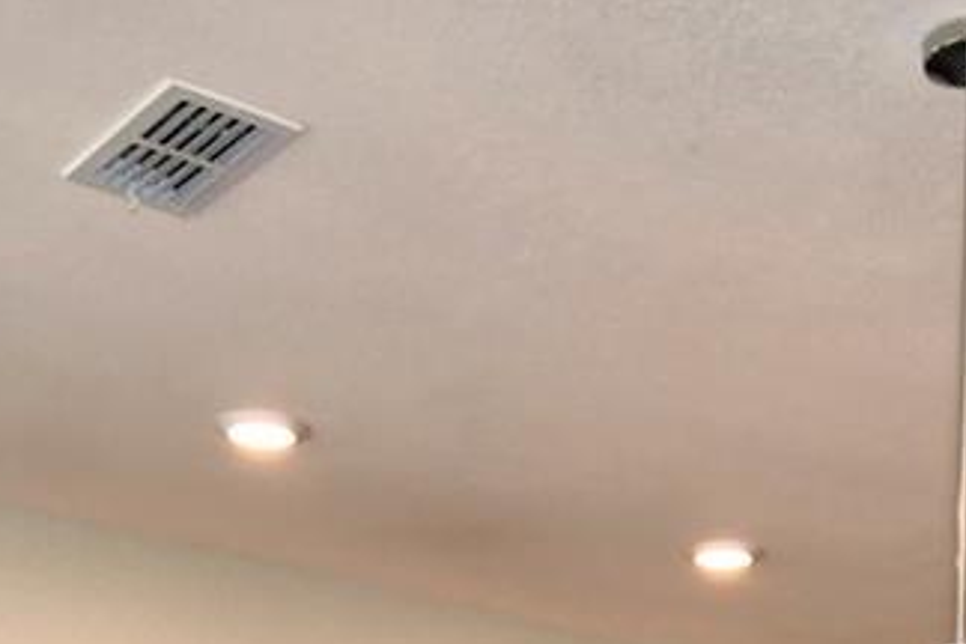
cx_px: 620
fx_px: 1986
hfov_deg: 27.2
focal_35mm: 74
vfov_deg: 15.8
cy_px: 1154
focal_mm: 10
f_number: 4.5
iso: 160
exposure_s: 1/60
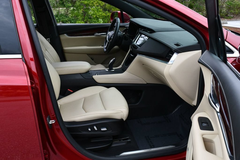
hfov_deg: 53.1
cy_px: 80
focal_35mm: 36
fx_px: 240
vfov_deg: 36.9
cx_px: 120
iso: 200
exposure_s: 1/250
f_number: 7.1
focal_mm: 18
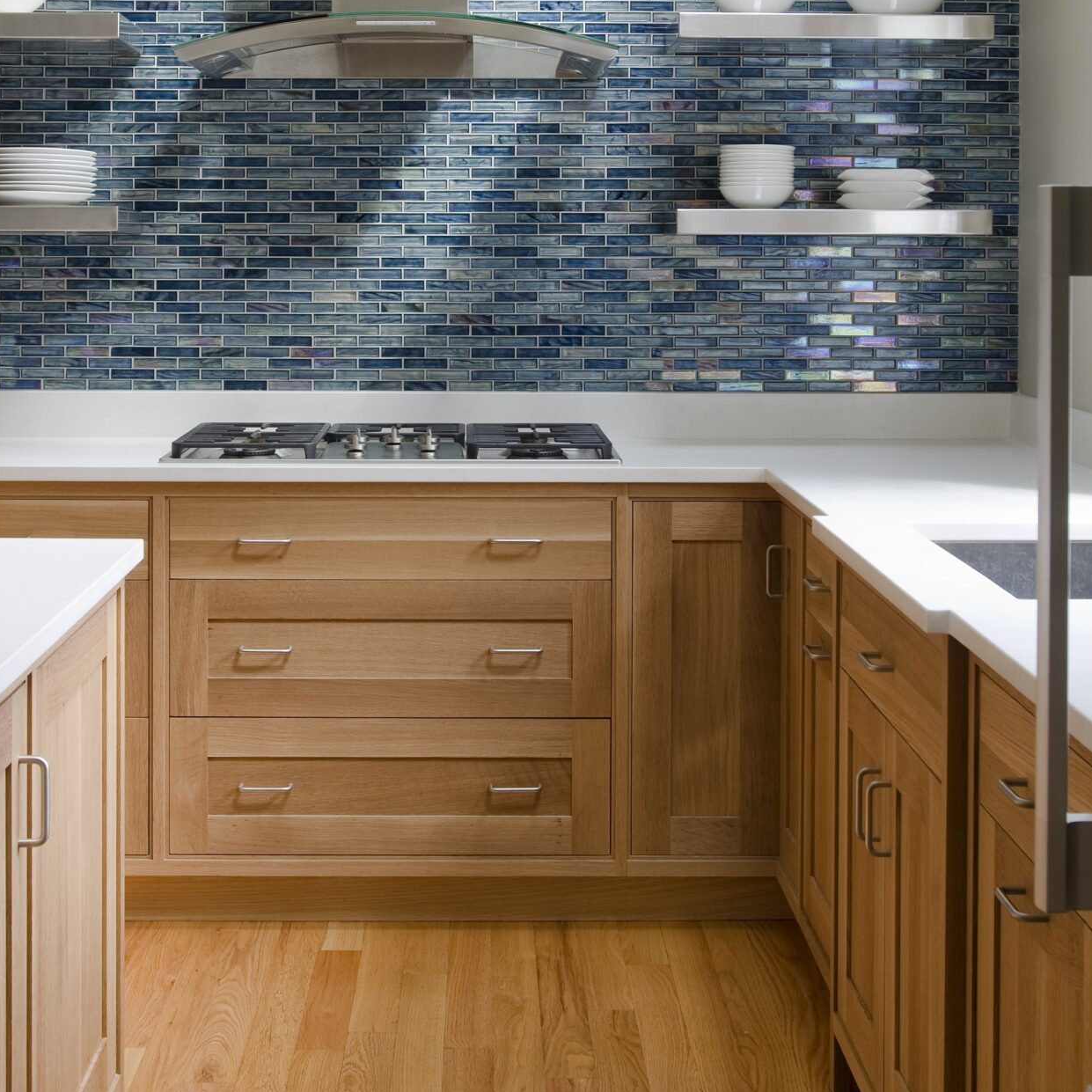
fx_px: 2248
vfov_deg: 26.9
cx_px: 498
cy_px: 251
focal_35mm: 63
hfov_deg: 27.3
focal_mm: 24
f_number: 5.6
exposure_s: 1/4
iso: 100
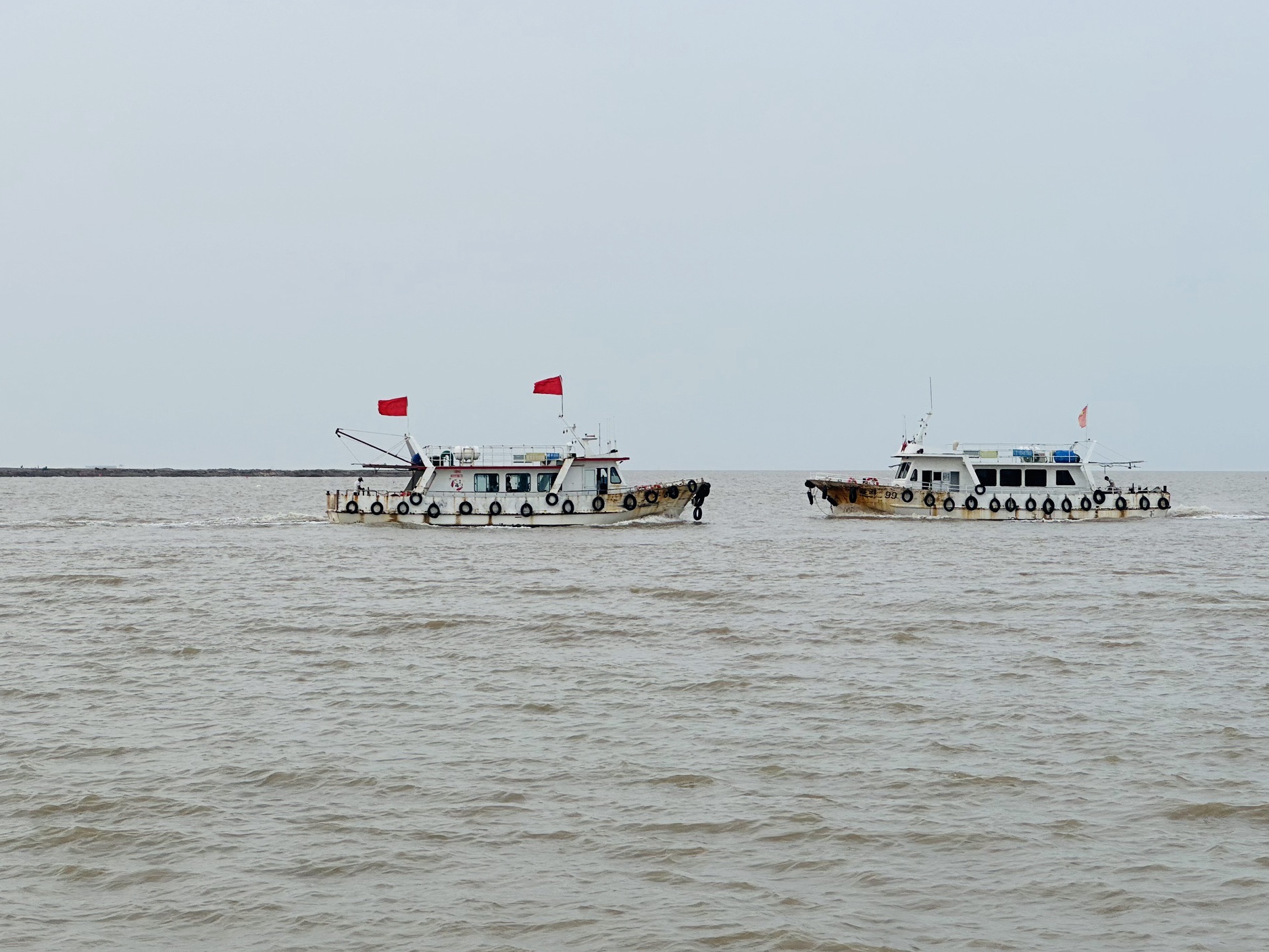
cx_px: 618
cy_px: 457
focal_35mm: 82
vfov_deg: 18.0
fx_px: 3006
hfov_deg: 23.8
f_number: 2.8
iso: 32
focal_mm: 9
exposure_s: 1/194
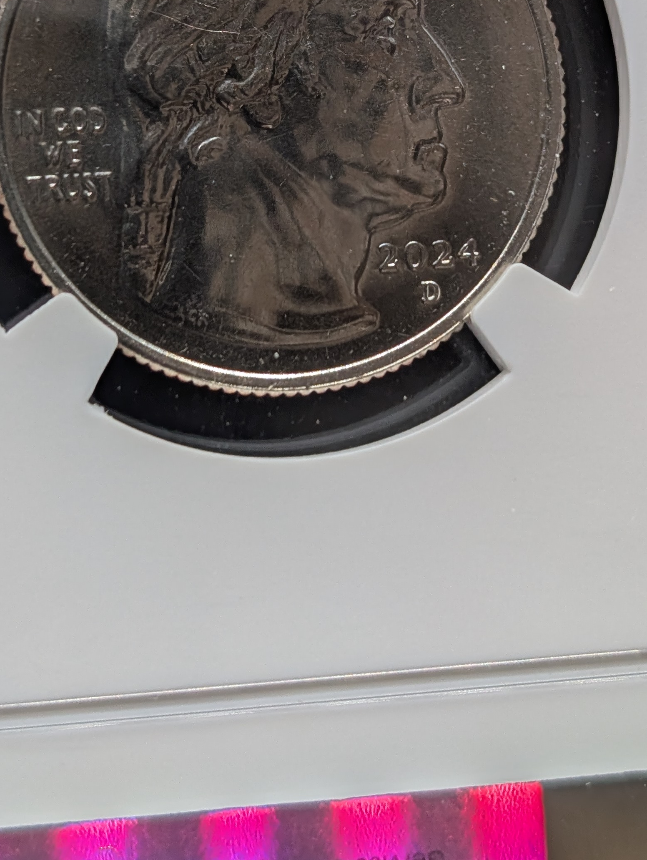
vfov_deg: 19.8
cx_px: 299
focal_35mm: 97
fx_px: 2411
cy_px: 91
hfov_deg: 15.3
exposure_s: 1/84.7
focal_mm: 6.9
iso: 54
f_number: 1.68
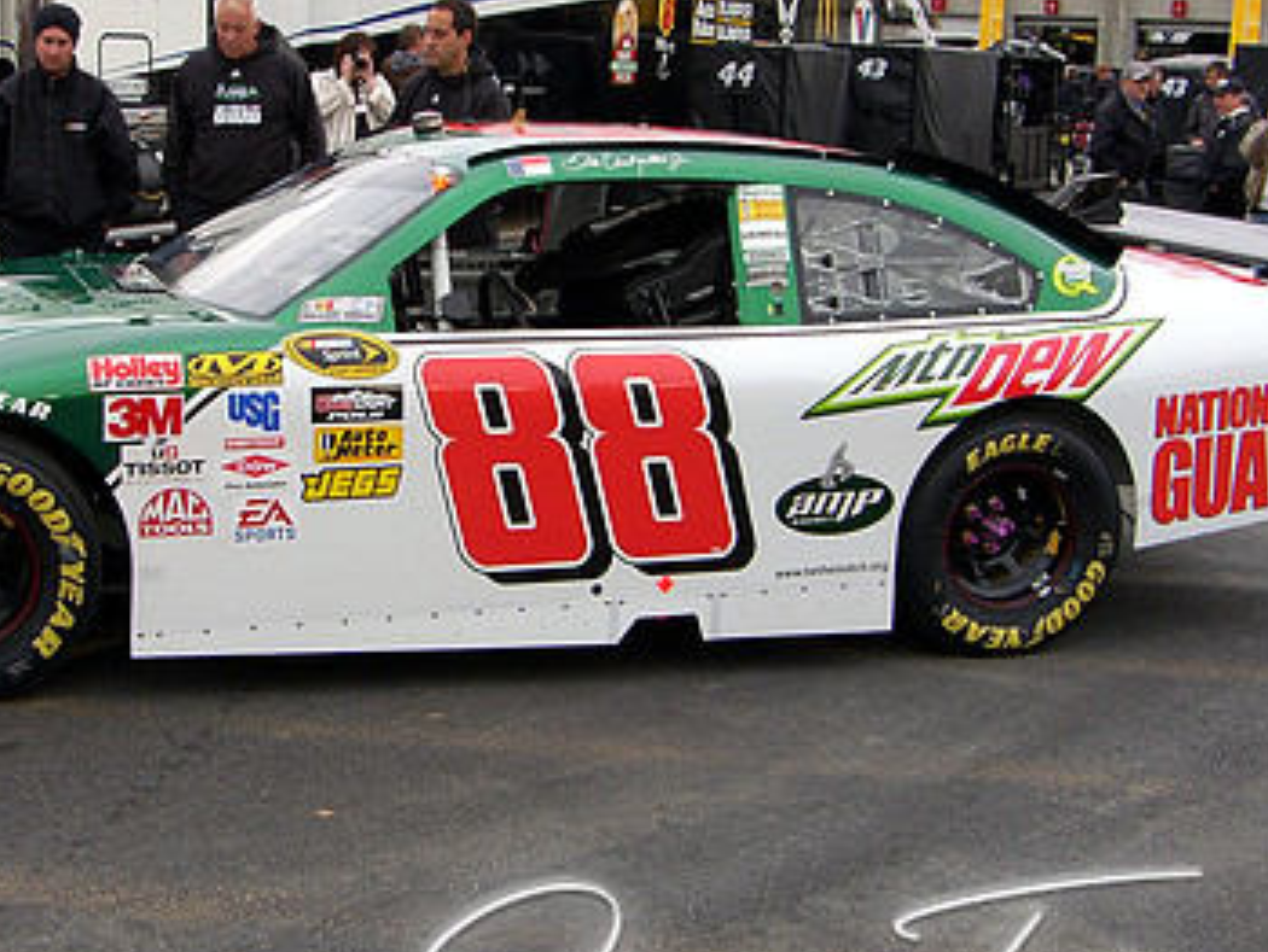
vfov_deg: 25.2
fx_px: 2126
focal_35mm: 58
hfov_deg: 33.1
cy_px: 404
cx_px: 485
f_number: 3.5
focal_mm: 9
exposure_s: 1/60
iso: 50
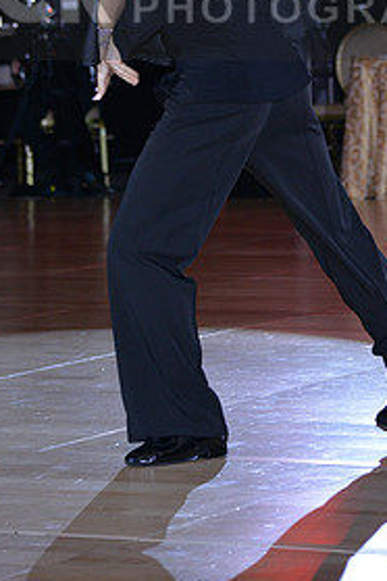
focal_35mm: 208
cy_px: -8
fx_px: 3354
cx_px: 259
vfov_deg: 9.8
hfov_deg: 6.6
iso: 1250
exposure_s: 1/250
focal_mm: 100
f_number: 4.5
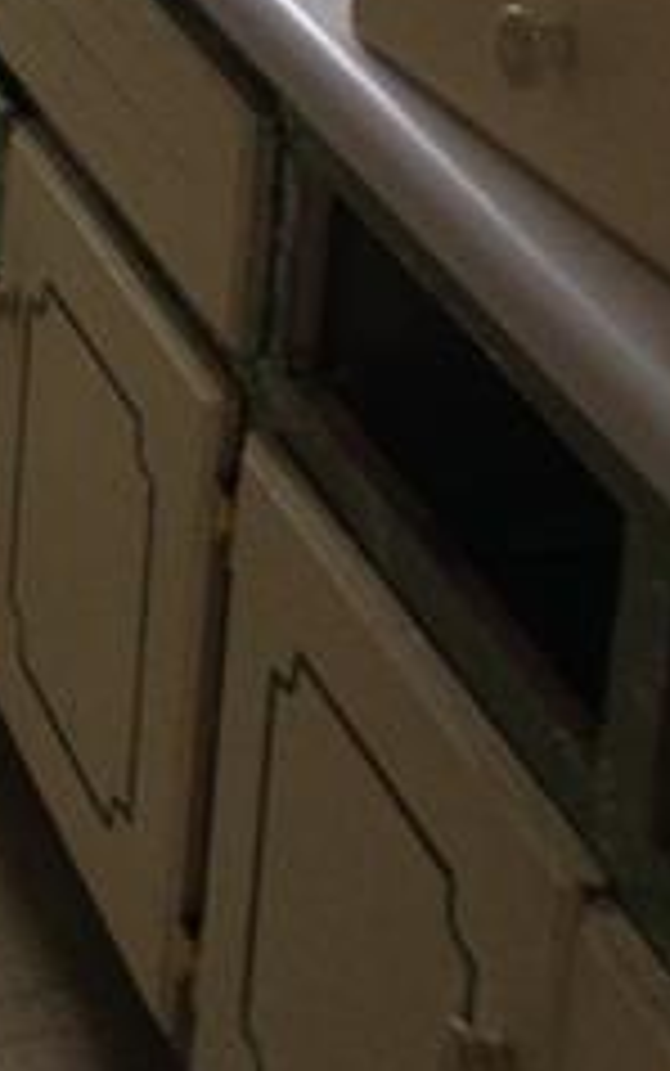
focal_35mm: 113
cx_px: -211
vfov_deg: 17.7
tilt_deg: -19.8
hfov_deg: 11.3
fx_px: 3297
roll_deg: -2.0
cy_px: -140
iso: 100
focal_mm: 4.12
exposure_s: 1/20
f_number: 2.4
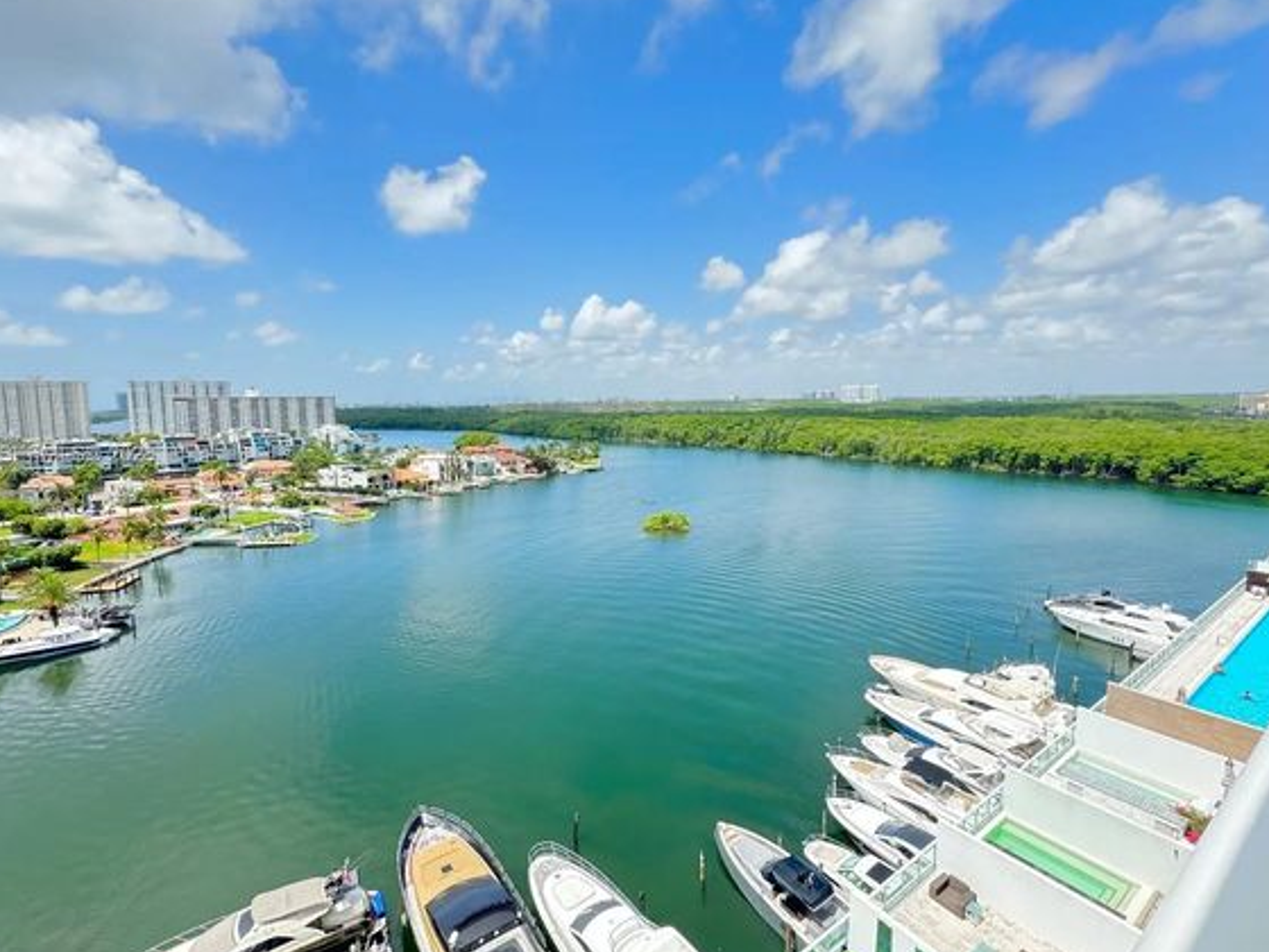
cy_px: 456
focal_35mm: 16
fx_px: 587
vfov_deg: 78.1
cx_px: 598
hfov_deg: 94.4
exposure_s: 1/849
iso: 50
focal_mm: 2.22
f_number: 2.2
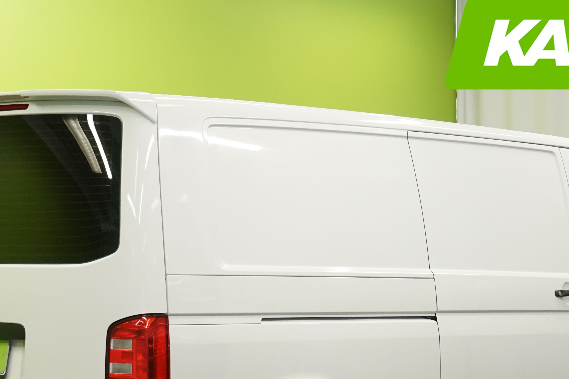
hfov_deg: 17.9
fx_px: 1802
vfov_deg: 12.0
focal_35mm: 114
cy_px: 322
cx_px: 309
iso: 2000
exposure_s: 1/25
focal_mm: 60
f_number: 9
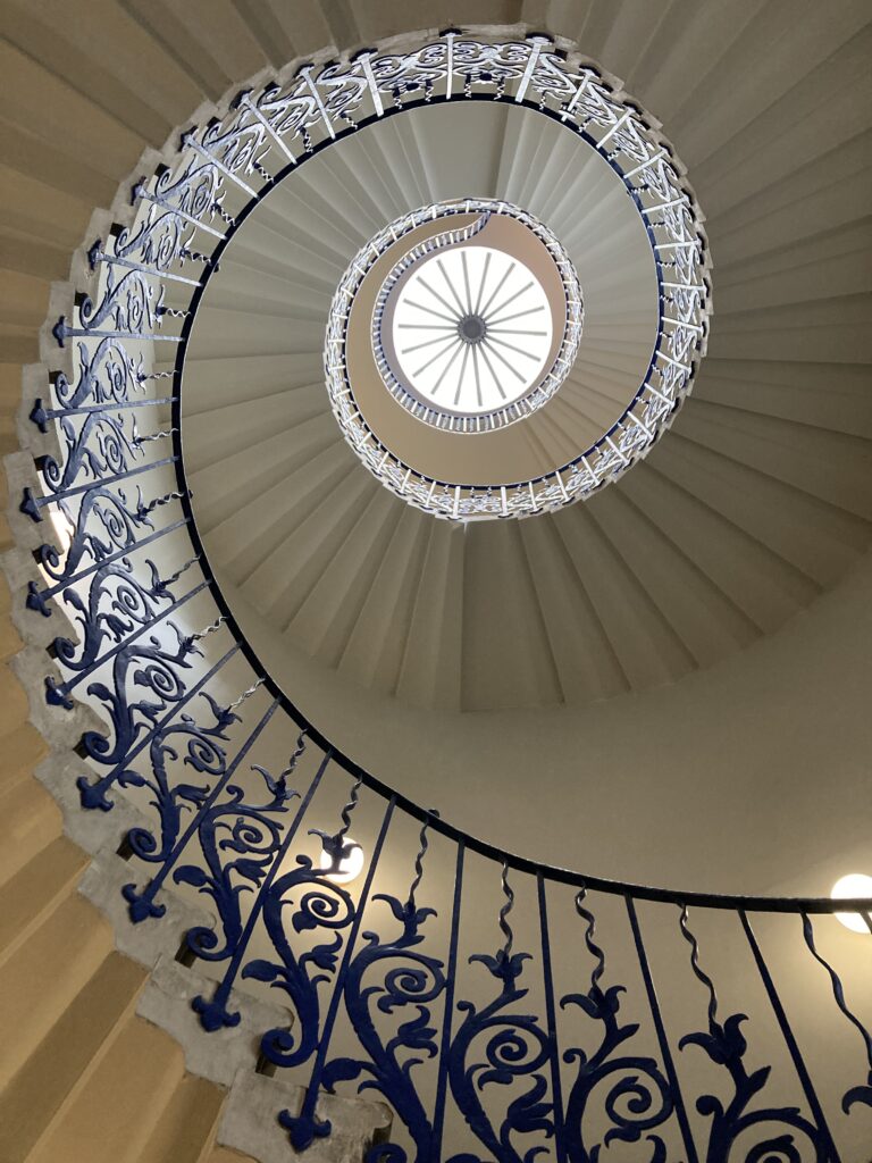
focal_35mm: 28
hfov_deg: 49.7
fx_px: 940
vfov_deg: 63.4
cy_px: 582
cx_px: 436
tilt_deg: +76.4
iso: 250
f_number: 1.8
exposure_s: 1/33
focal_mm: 3.99
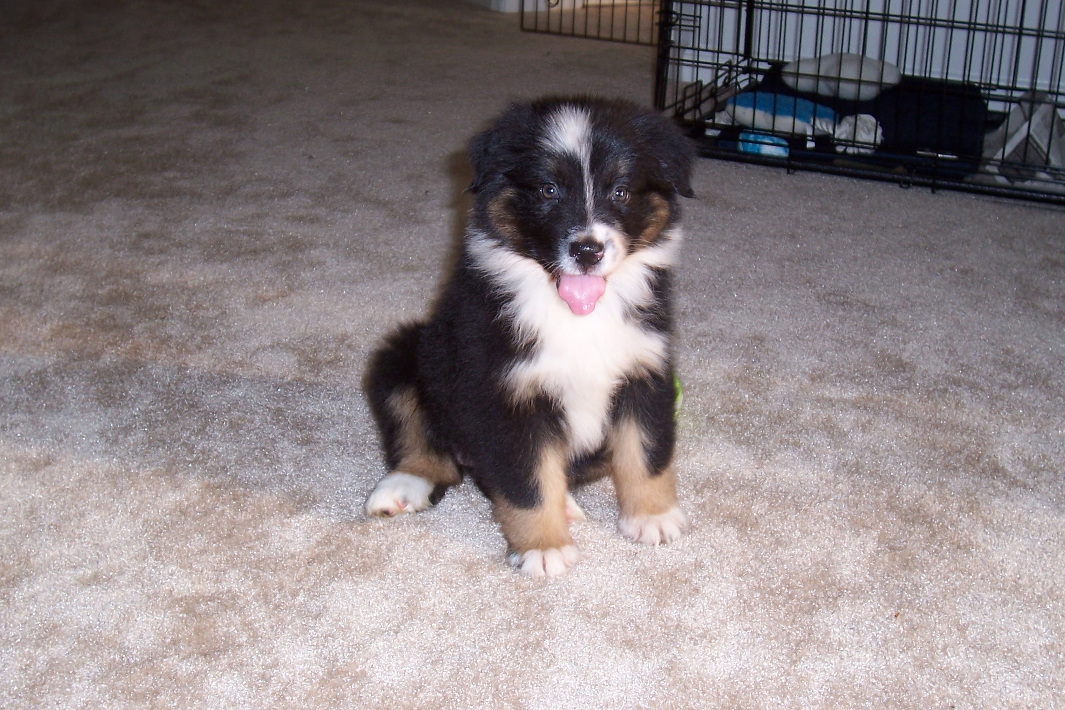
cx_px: 531
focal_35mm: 44
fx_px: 1302
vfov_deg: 30.5
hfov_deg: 44.5
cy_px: 330
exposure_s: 1/60
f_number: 3
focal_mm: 7
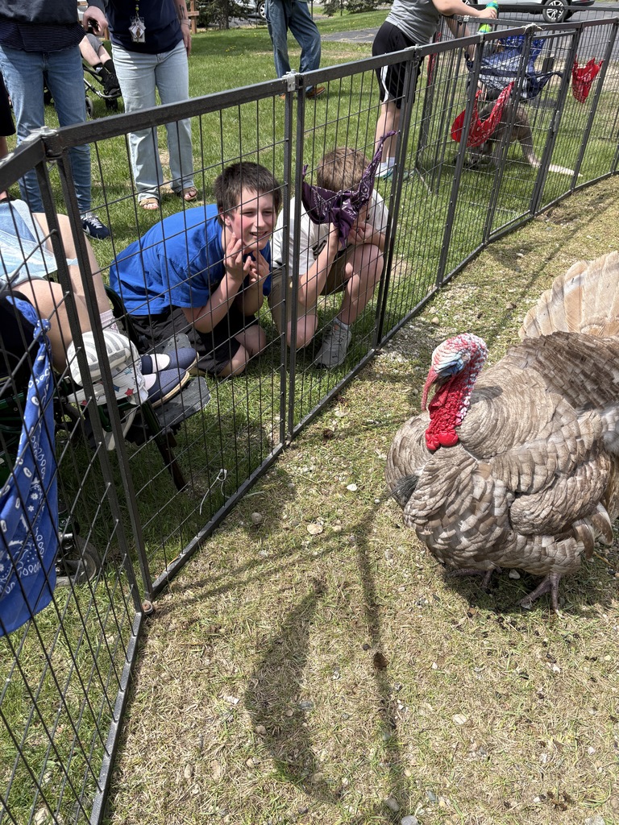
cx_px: 310
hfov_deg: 53.1
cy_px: 412
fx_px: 620
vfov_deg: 67.3
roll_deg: -2.8
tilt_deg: -35.1
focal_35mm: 26
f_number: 1.6
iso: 50
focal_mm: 5.96
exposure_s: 1/2208
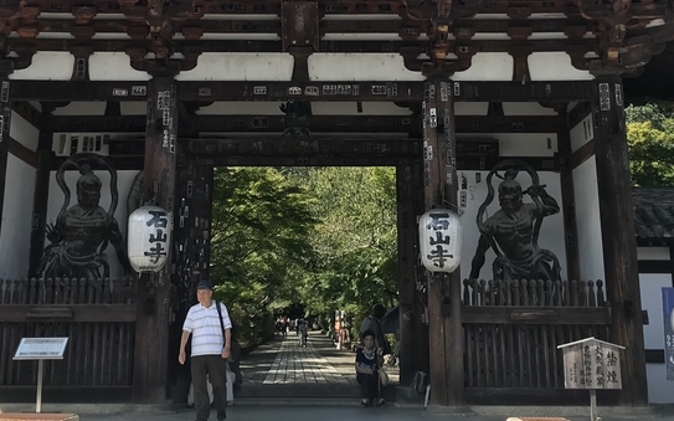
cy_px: 87
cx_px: 313
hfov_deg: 36.3
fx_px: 1028
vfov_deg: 22.8
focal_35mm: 56
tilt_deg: +15.8
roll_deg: -1.1
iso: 20
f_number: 1.8
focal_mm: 3.99
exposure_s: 1/1100
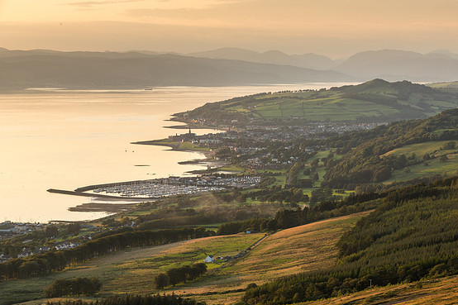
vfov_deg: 12.4
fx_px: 1399
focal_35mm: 110
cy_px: 153
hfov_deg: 18.6
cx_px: 239
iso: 64
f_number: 14
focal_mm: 105
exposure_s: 1/13
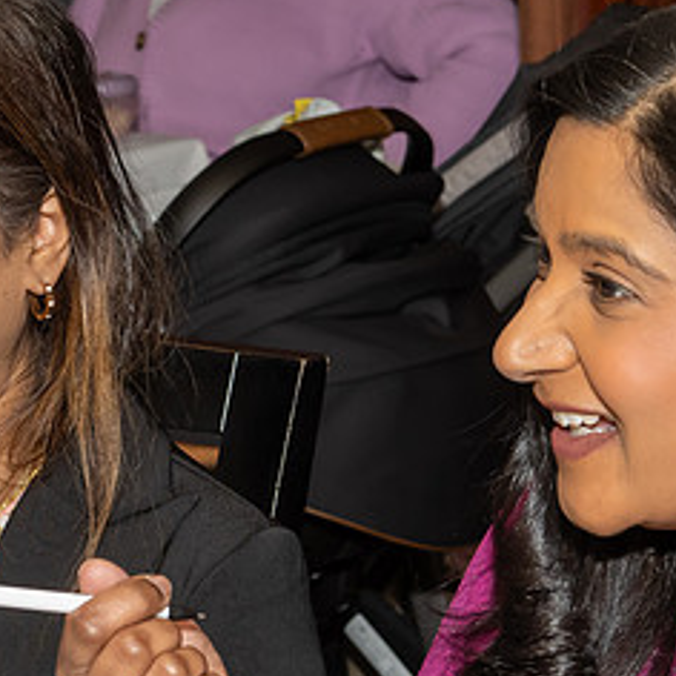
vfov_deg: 9.2
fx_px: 4198
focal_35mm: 190
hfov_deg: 9.2
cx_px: 99
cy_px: 466
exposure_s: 1/250
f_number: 7.1
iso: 1000
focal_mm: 52
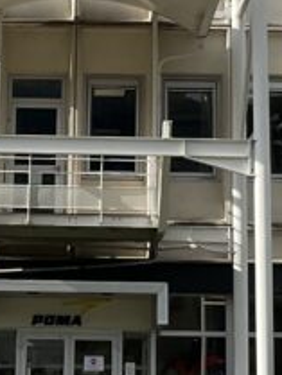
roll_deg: -1.2
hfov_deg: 10.4
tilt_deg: +14.3
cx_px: 92
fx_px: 1541
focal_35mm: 142
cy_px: 25
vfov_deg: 13.7
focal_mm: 3
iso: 16
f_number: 1.8
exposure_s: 1/2141
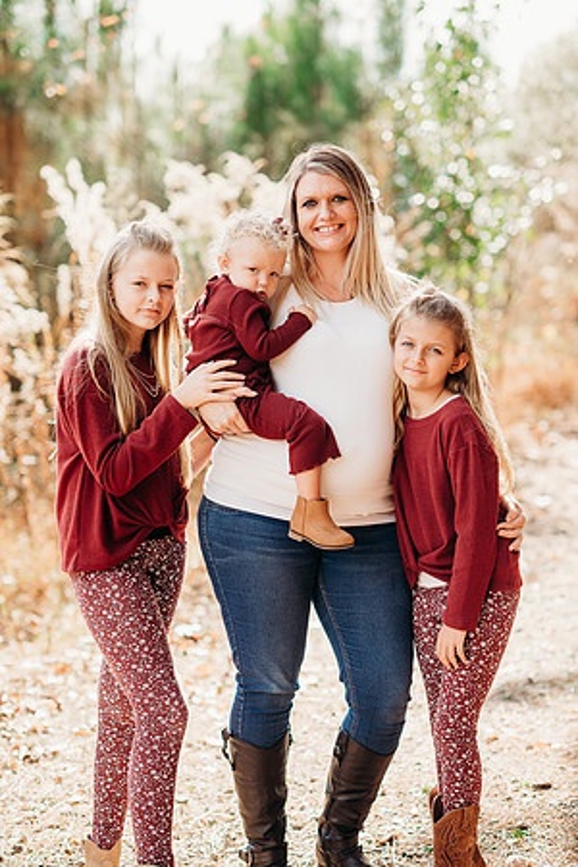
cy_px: 434
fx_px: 2047
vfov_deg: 23.9
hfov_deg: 16.1
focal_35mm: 85
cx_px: 289
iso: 100
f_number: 2.2
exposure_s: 1/800
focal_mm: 85
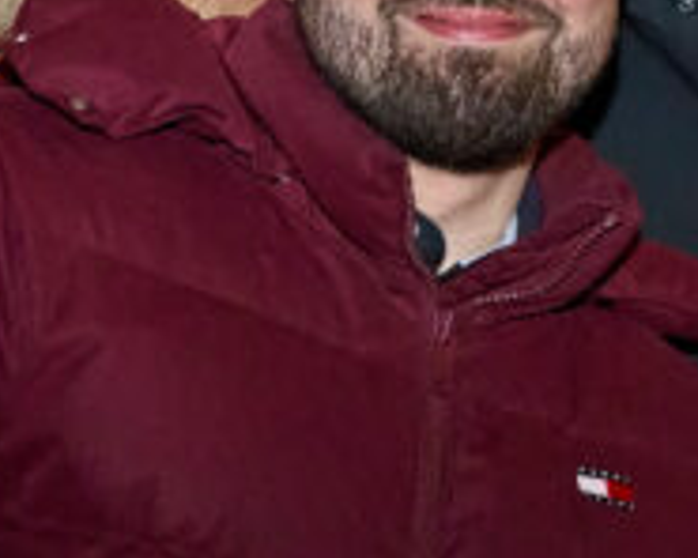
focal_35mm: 176
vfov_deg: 8.8
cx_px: 939
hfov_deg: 10.7
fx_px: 3639
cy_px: 230
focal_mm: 45.3
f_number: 5
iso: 5000
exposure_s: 1/50
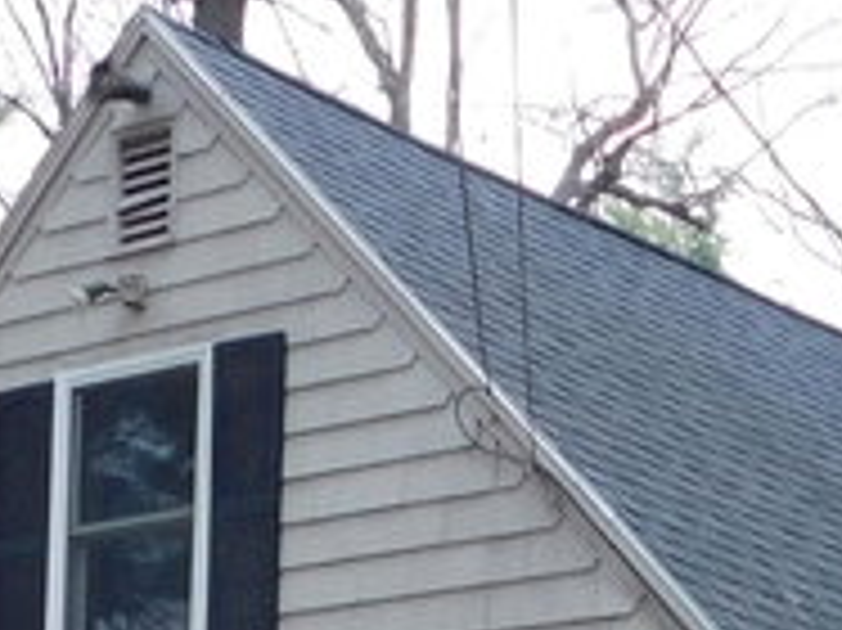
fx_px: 3063
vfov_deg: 11.1
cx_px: 896
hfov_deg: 15.3
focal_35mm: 126
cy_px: 1062
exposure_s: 1/160
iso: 125
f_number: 3
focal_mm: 4
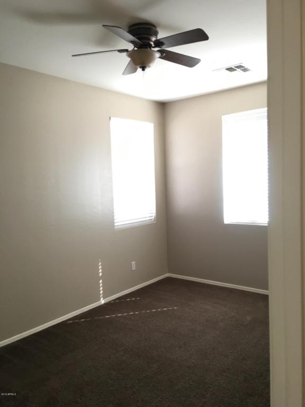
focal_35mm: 29
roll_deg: +2.7
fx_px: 341
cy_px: 204
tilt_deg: -2.0
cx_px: 152
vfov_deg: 61.7
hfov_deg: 48.2
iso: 80
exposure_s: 1/30
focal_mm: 4.15
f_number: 2.2
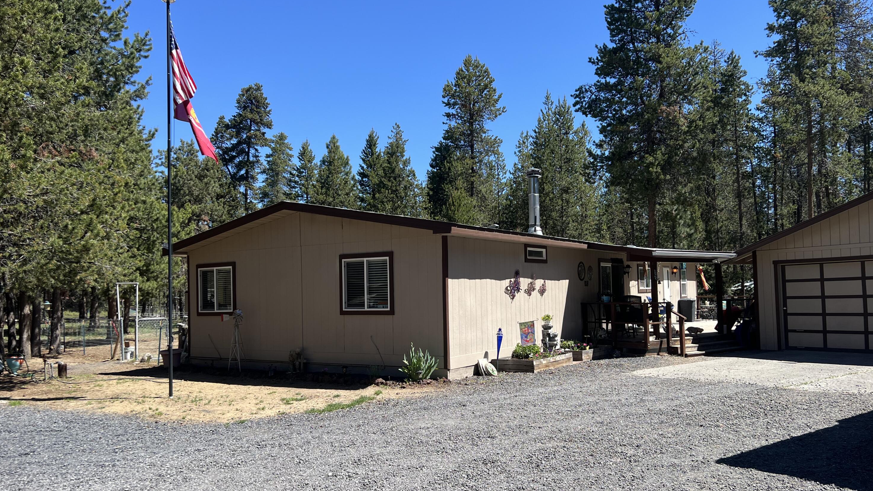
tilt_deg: +0.8
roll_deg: +1.3
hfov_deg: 66.1
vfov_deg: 40.1
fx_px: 671
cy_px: 270
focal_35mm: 29
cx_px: 445
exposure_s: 1/2123
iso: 50
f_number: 1.5
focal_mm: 5.7
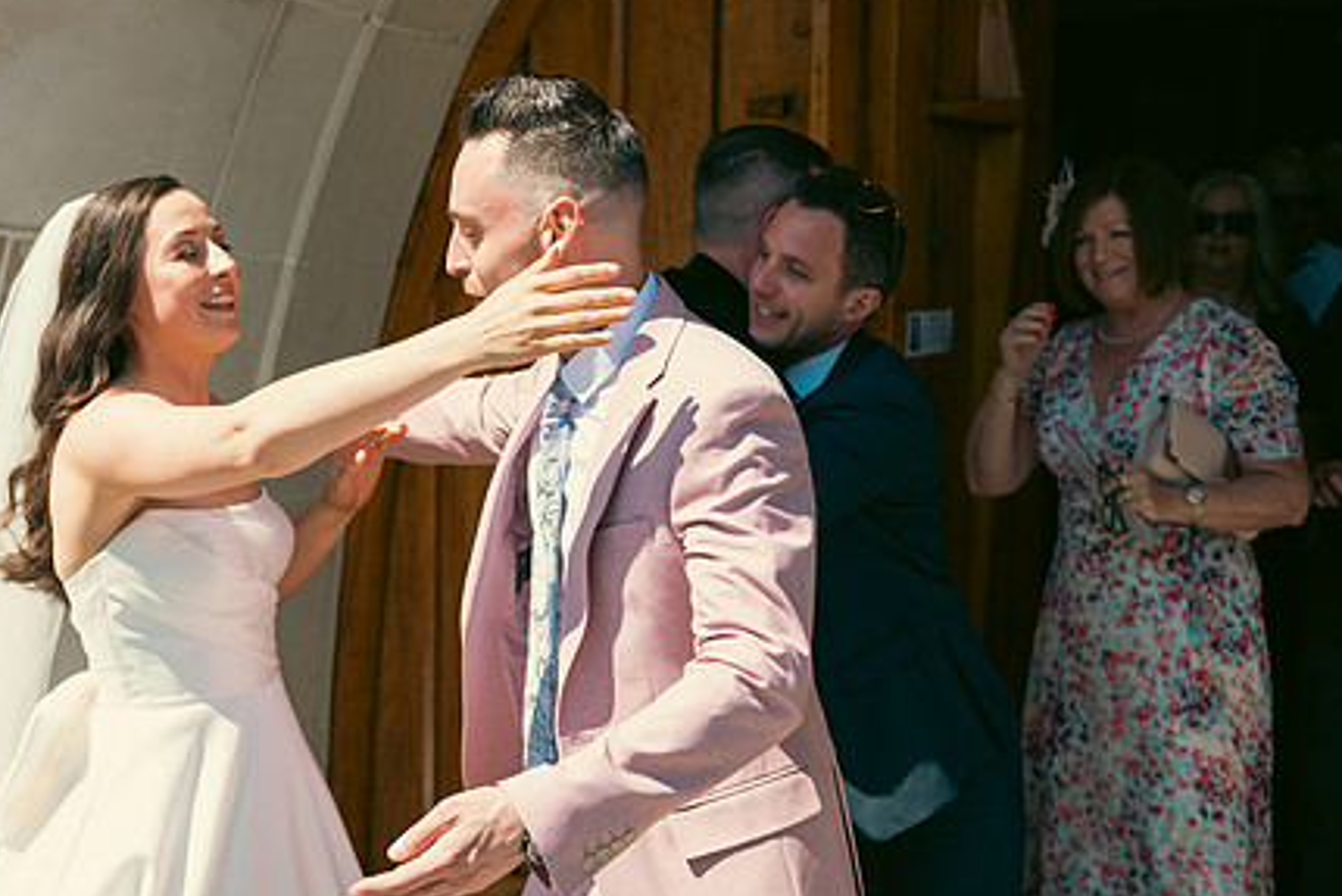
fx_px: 2014
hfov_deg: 36.7
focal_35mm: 54
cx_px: 515
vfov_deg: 25.1
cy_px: 382
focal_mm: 40
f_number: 3.5
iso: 100
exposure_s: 1/800
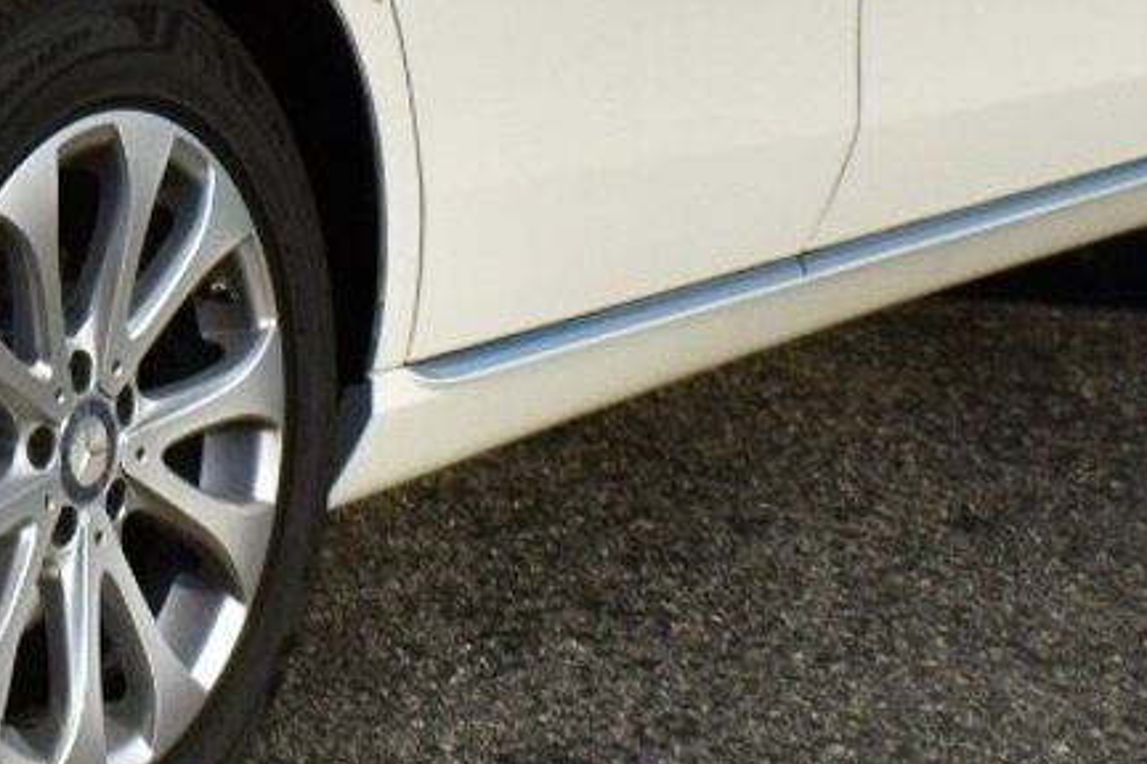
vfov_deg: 7.6
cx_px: -311
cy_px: -427
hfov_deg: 11.4
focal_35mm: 176
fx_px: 5607
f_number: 5
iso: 200
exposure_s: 1/2500
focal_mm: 26
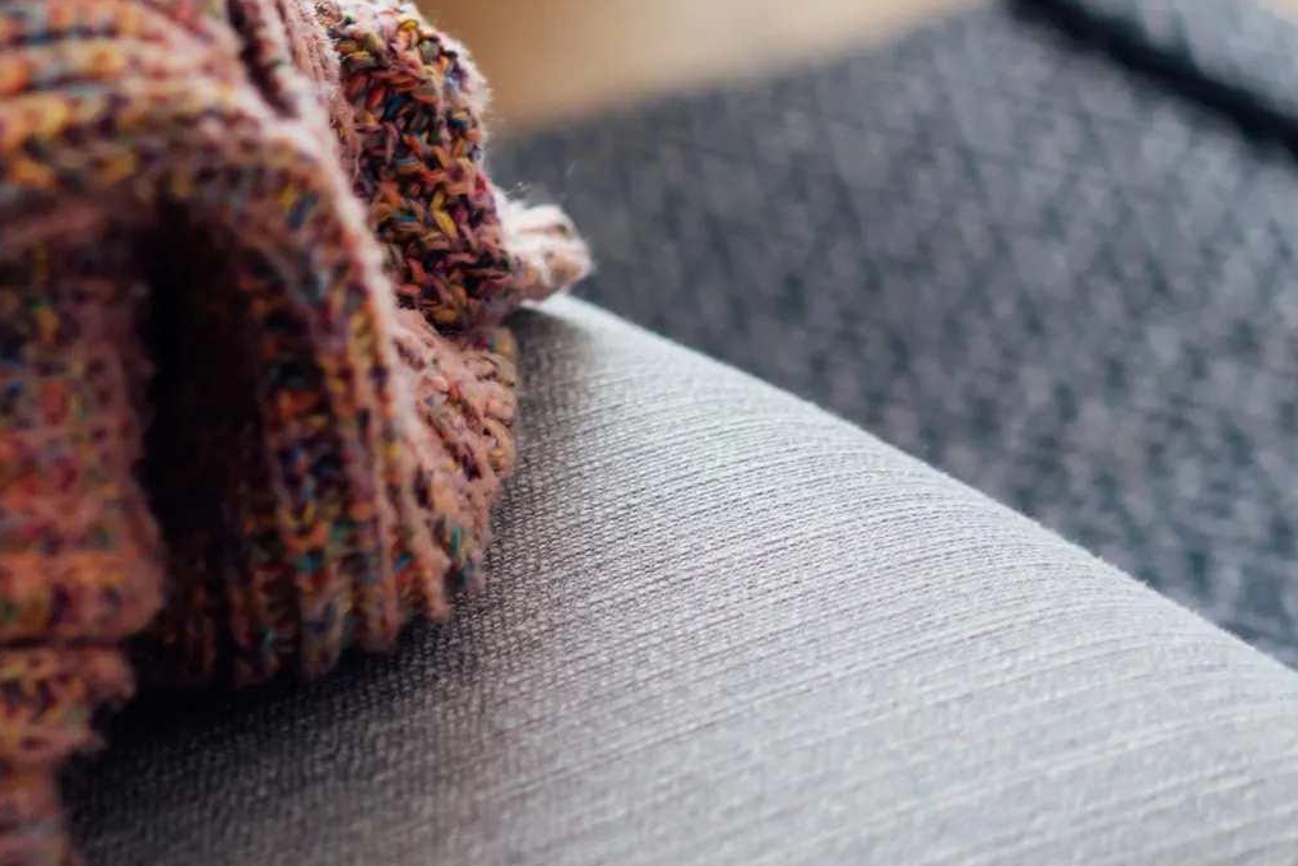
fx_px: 5986
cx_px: -171
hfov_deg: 12.2
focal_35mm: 166
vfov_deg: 8.1
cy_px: -329
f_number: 2
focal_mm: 55
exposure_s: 1/160
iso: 640
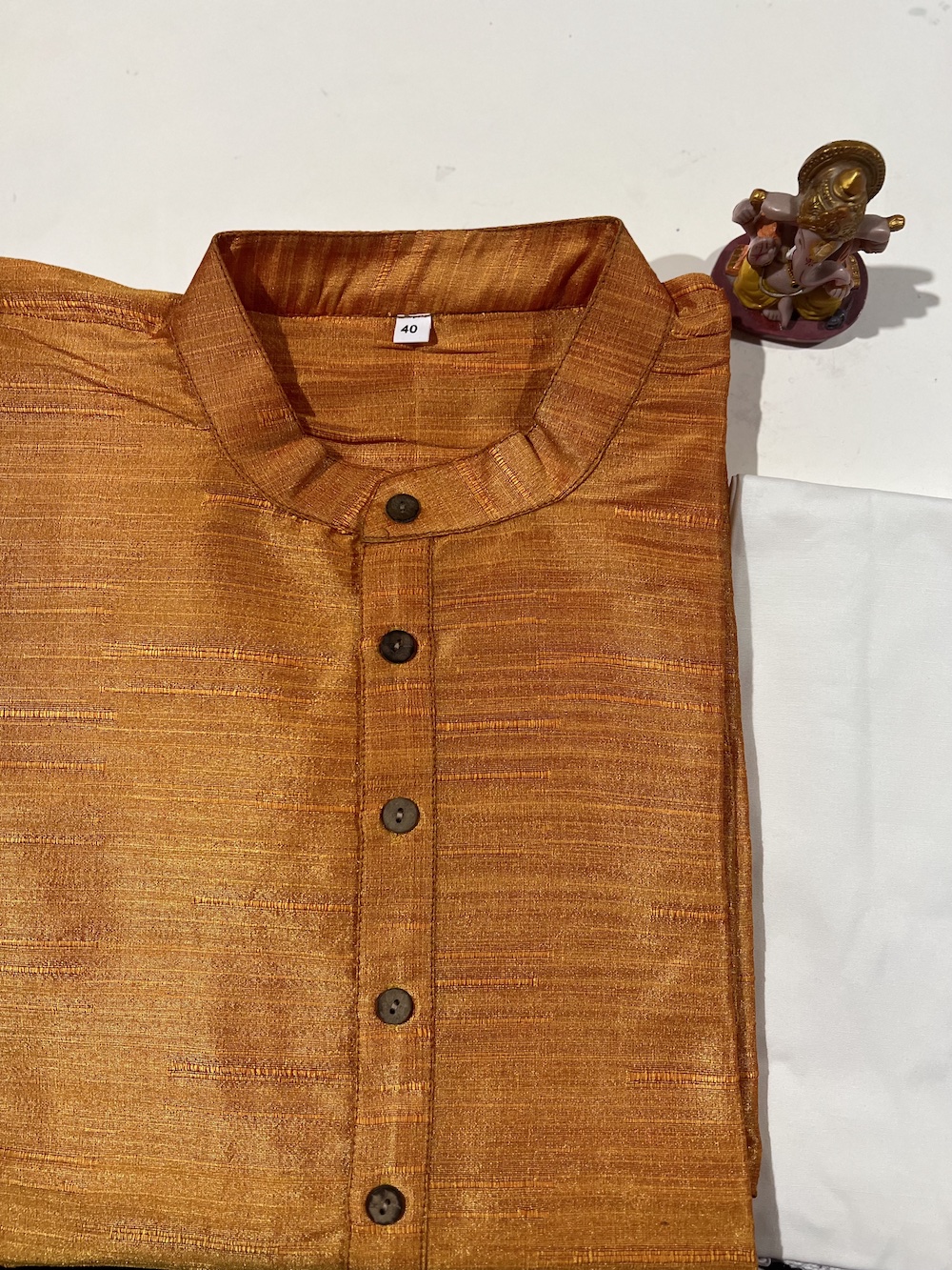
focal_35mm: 26
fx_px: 953
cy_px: 635
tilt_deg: -84.1
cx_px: 476
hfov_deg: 53.1
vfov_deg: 67.3
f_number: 1.5
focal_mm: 5.7
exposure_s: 1/50
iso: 200
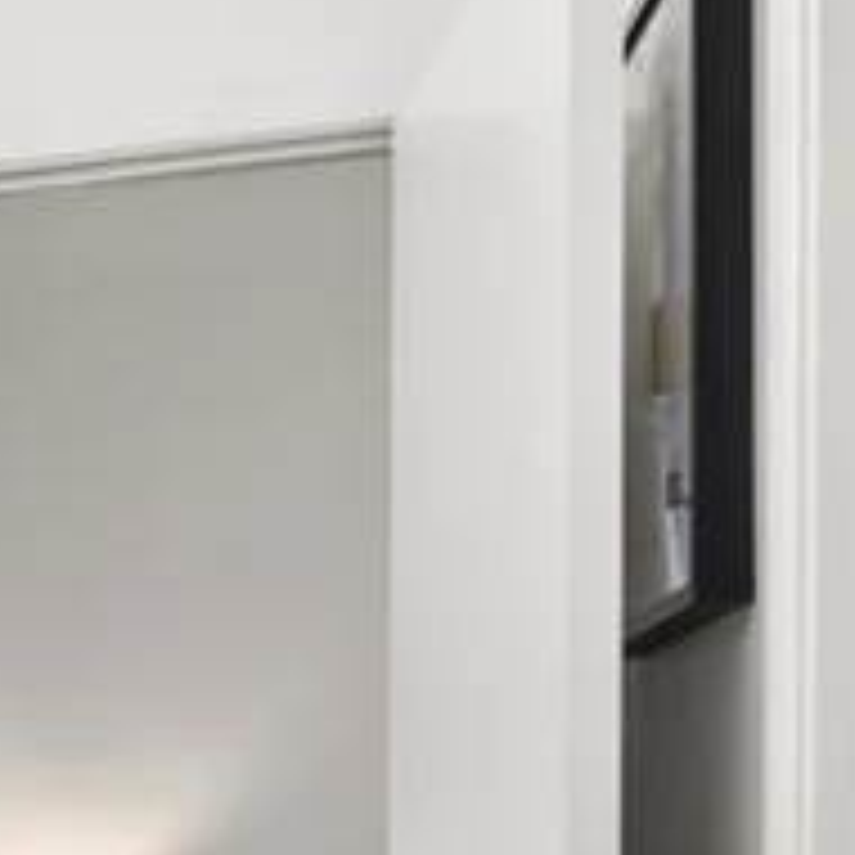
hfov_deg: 16.4
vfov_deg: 21.5
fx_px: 2180
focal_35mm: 78
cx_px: -900
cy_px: 817
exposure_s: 1/15
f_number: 8
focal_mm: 17
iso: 400
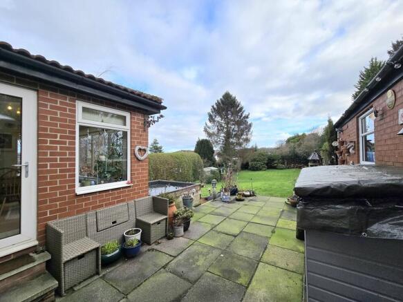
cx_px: 202
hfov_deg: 106.2
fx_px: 151
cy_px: 151
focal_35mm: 13
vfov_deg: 89.9
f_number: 2.2
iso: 50
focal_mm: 2.2
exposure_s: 1/909
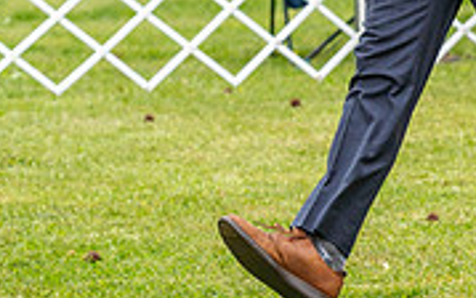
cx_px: 671
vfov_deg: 3.5
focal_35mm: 372
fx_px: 4827
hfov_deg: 5.6
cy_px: -88
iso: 400
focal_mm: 97
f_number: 4.5
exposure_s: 1/640
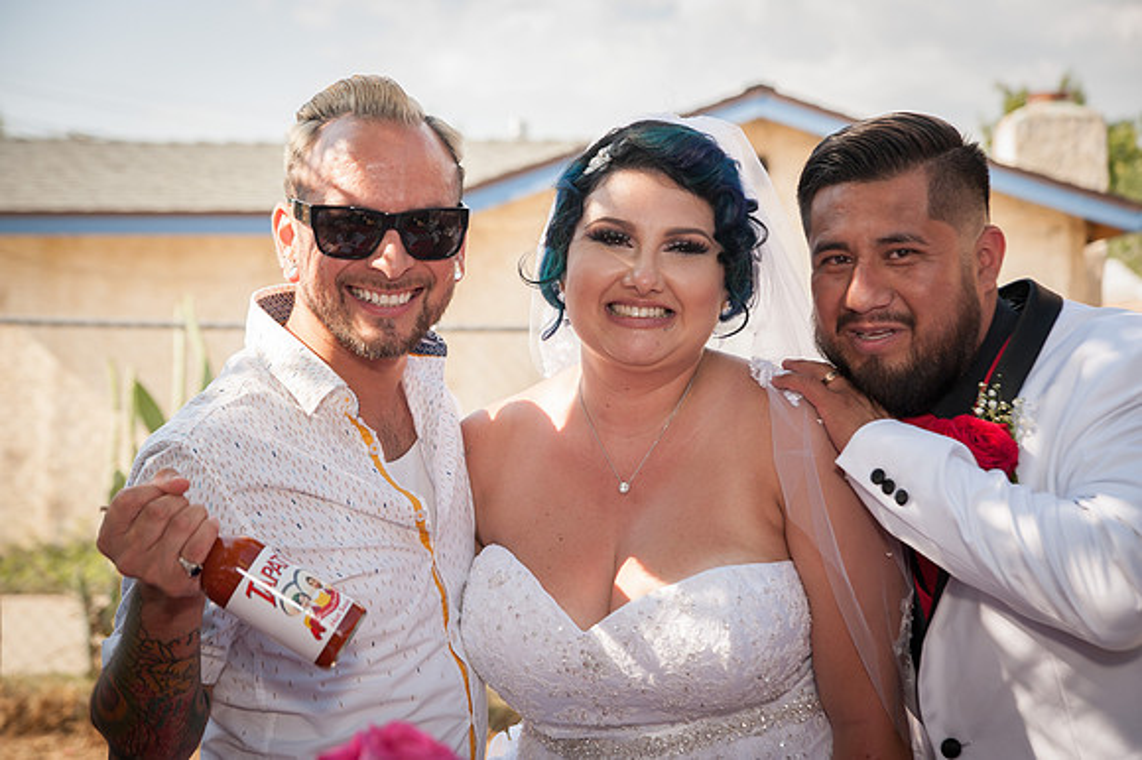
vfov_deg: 20.6
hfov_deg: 30.5
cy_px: 380
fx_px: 2094
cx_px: 571
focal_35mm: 66
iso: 200
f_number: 5
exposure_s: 1/400
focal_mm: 66
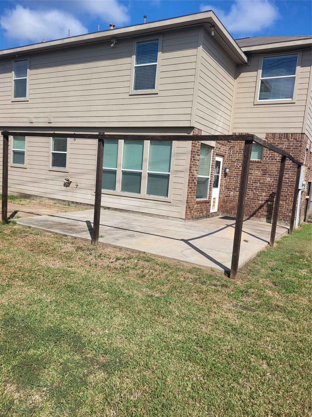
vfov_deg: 67.3
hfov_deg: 53.1
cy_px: 208
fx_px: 312
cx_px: 156
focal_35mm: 26
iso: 40
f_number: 1.8
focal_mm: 5.4
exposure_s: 1/2985
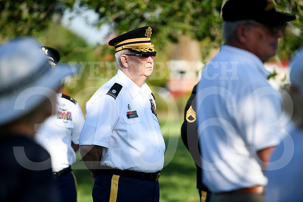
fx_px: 1684
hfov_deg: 10.3
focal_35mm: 200
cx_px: 152
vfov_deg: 6.9
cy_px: 101
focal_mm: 200
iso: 250
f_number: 2.8
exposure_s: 1/2500
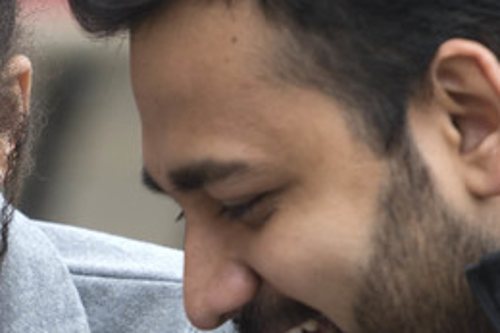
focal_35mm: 1069
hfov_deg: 1.9
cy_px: 327
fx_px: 14837
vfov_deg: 1.3
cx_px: 169
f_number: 3.2
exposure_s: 1/400
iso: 64
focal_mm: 185
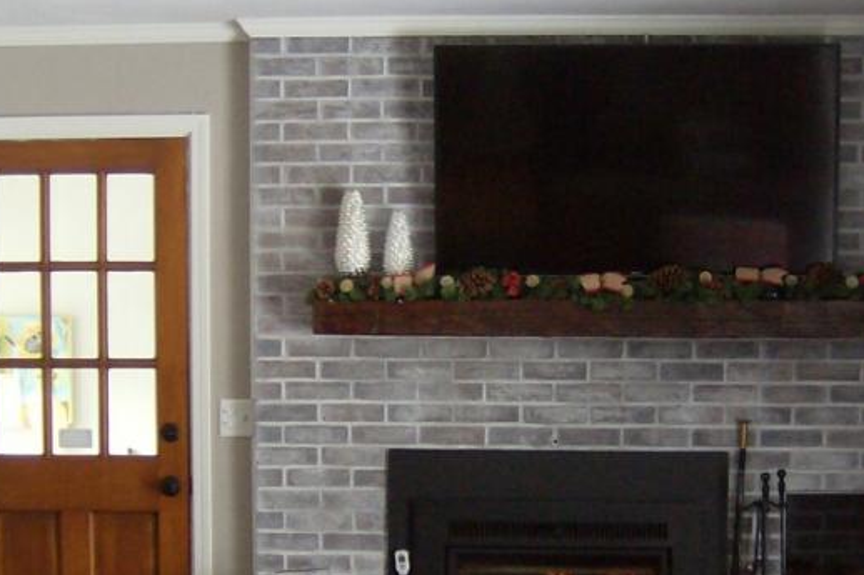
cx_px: 485
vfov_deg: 18.3
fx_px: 1775
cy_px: 422
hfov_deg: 27.3
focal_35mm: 74
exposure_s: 1/24.5
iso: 200
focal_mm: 6
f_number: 2.8
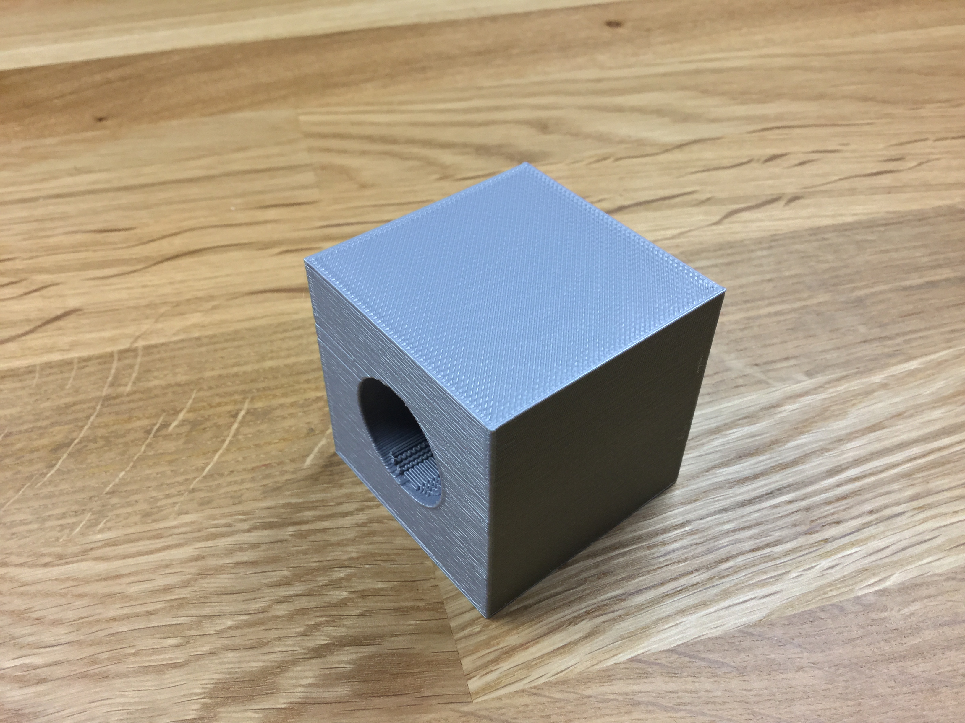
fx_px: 864
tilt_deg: -45.1
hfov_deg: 58.4
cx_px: 482
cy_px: 362
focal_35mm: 31
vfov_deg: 45.4
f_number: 2.4
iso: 50
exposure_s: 1/33
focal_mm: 3.3
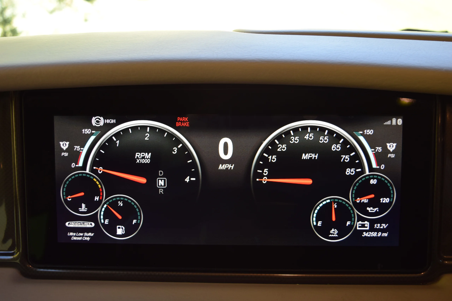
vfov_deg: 34.2
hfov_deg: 49.6
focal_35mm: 39
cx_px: 226
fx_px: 490
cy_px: 150
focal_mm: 26
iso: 400
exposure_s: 1/100
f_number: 5
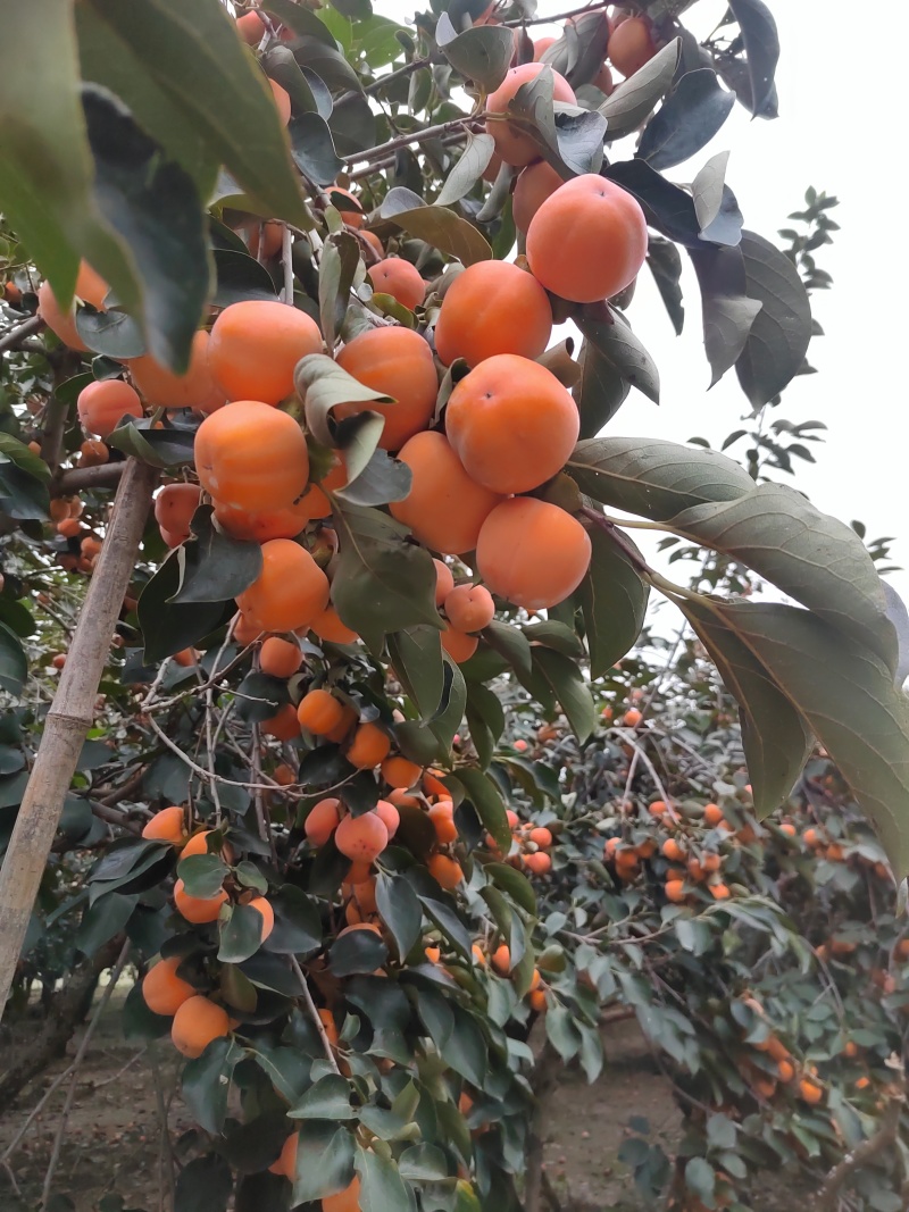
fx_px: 805
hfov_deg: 58.9
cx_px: 454
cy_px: 606
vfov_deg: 73.9
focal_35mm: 23
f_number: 1.9
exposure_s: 1/100
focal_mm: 5.52
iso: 609
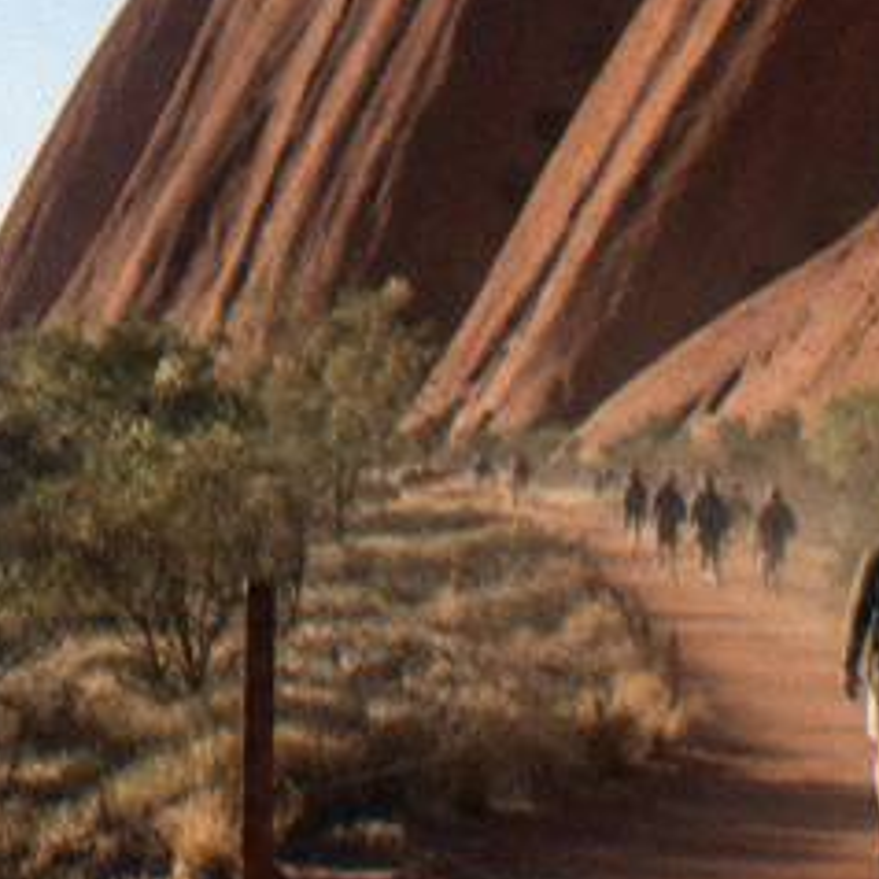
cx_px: 643
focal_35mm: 132
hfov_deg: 13.2
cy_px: 369
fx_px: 3792
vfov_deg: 13.2
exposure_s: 1/800
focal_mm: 37
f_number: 5.6
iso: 500
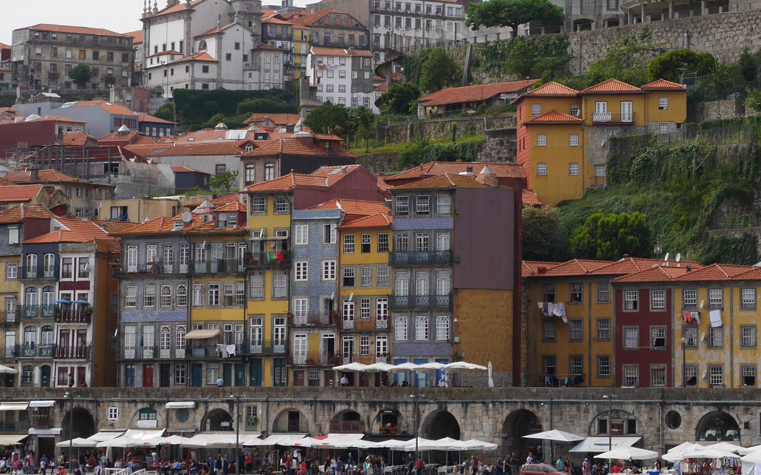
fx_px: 3028
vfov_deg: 8.9
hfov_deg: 14.1
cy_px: -4
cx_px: 741
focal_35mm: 146
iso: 200
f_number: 10
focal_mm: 32
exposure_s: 1/320
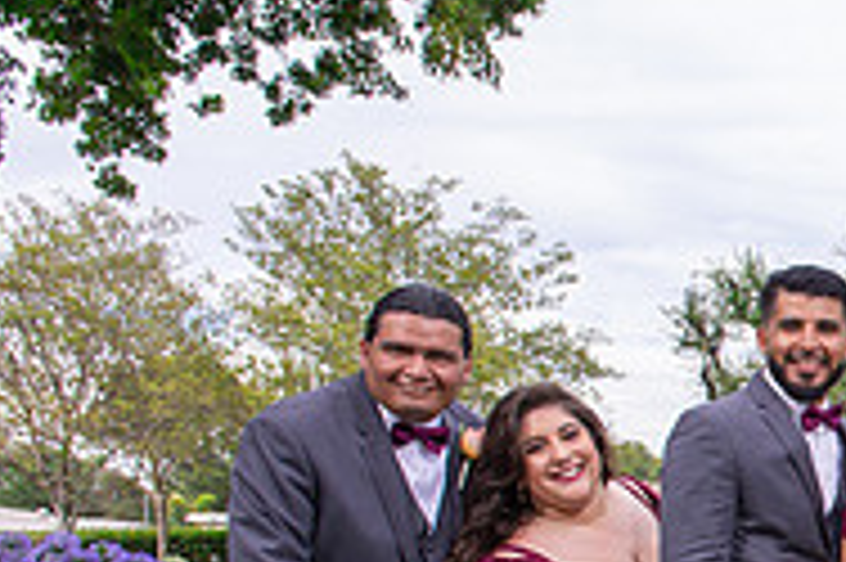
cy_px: 607
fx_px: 1737
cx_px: 1264
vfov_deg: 17.8
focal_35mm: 74
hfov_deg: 22.5
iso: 400
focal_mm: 24
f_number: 8
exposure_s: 1/250
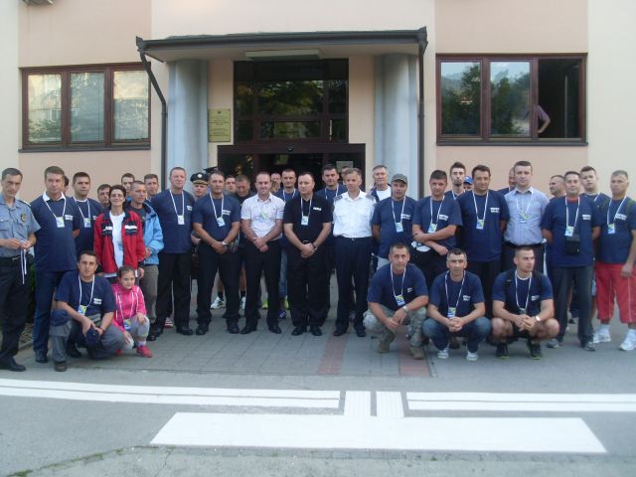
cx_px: 318
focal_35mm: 38
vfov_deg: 37.7
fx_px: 698
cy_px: 238
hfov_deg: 49.0
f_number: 3
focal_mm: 6.3
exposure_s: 1/60
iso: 100
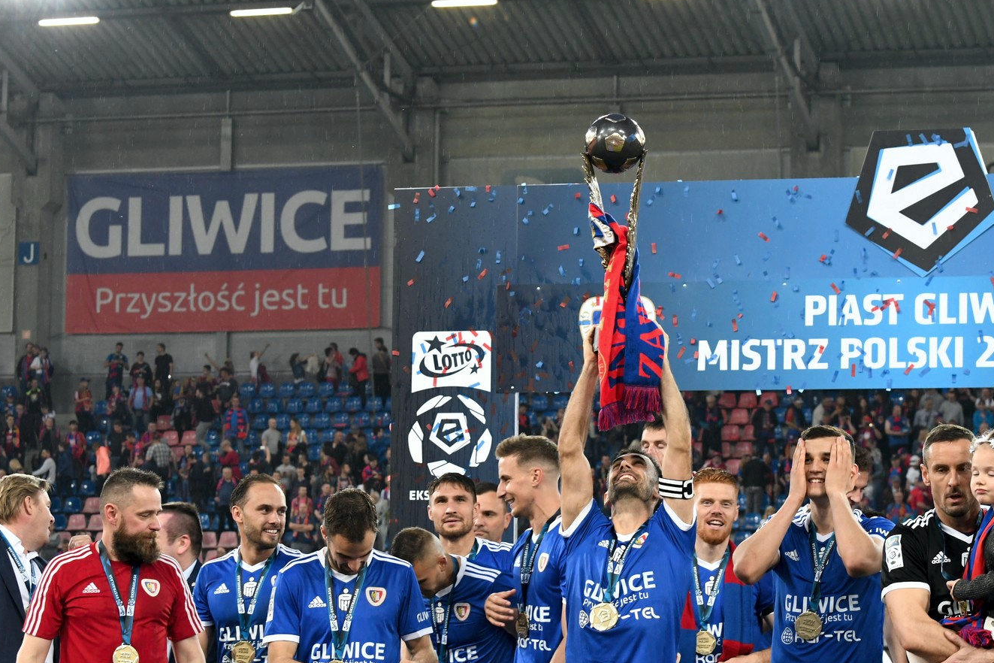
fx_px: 3506
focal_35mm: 127
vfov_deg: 10.8
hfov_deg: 16.1
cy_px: 379
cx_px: 592
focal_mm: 70
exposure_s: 1/160
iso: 1600
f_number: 6.3
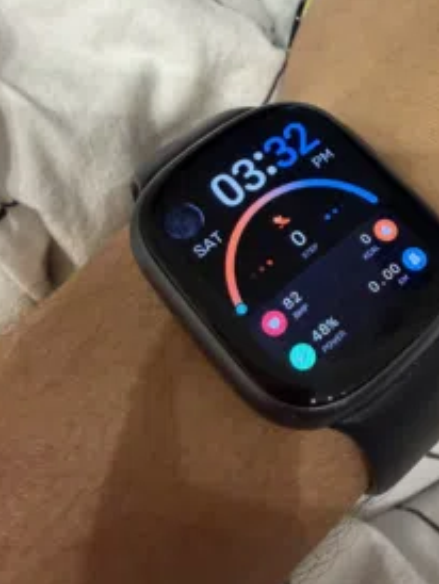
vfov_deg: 52.2
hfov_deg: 40.3
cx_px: 288
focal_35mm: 35
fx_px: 591
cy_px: 230
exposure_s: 1/50
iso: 320
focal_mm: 2.22
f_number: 2.2
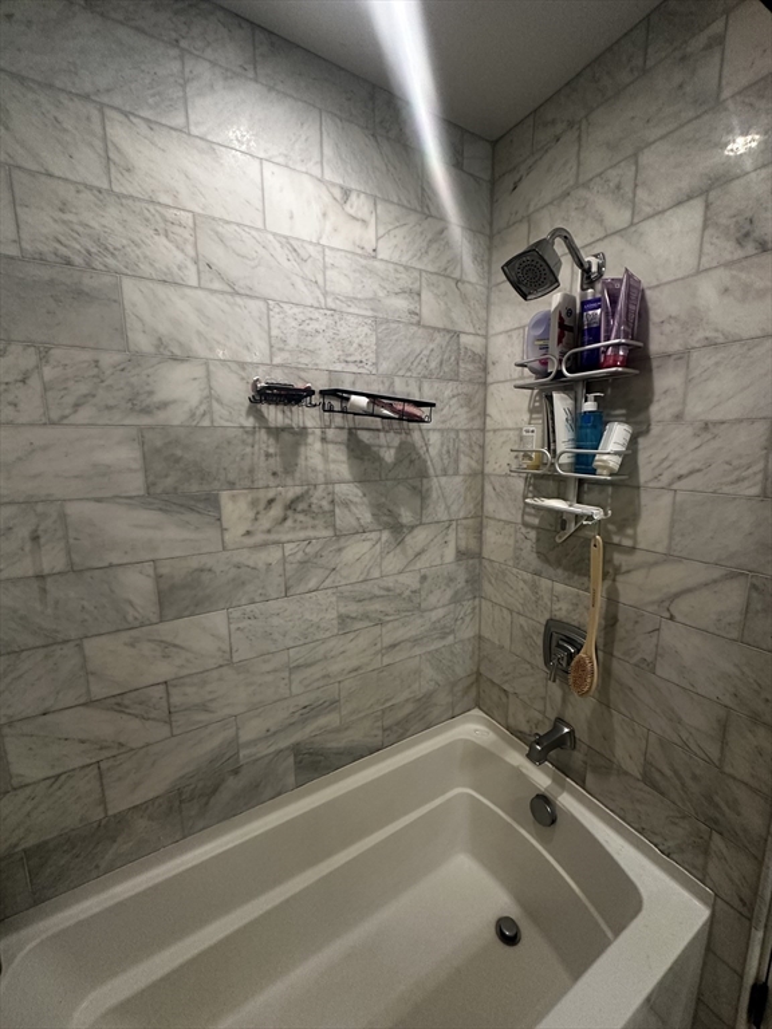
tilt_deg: -9.5
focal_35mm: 14
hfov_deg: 85.7
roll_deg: +0.7
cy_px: 514
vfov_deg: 102.1
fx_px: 416
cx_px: 386
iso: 250
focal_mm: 2.22
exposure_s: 1/120
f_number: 2.2
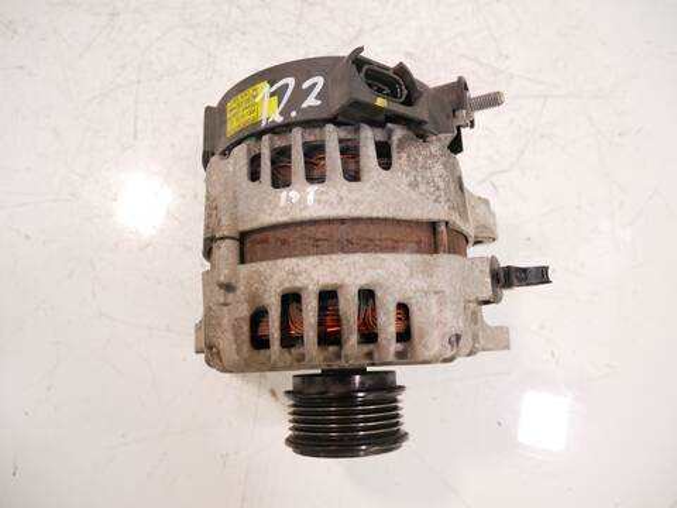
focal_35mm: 24
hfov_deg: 71.6
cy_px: 254
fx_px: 469
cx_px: 338
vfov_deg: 56.8
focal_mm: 12
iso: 640
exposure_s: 1/60
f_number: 3.5
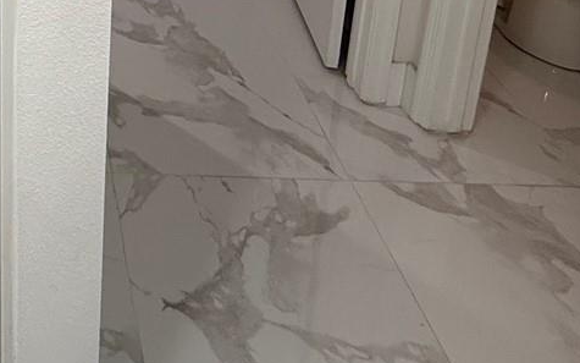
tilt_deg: -15.3
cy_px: -218
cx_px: -32
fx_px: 790
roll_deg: +0.6
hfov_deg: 35.4
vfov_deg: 20.9
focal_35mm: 50
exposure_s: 1/120
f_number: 2.2
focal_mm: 2.22
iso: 125
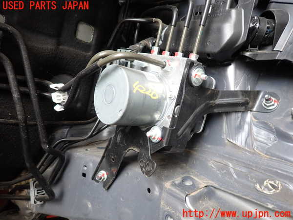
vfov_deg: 54.9
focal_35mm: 25
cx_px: 146
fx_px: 212
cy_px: 110
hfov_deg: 69.4
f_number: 2
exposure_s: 1/60
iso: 160
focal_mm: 4.5
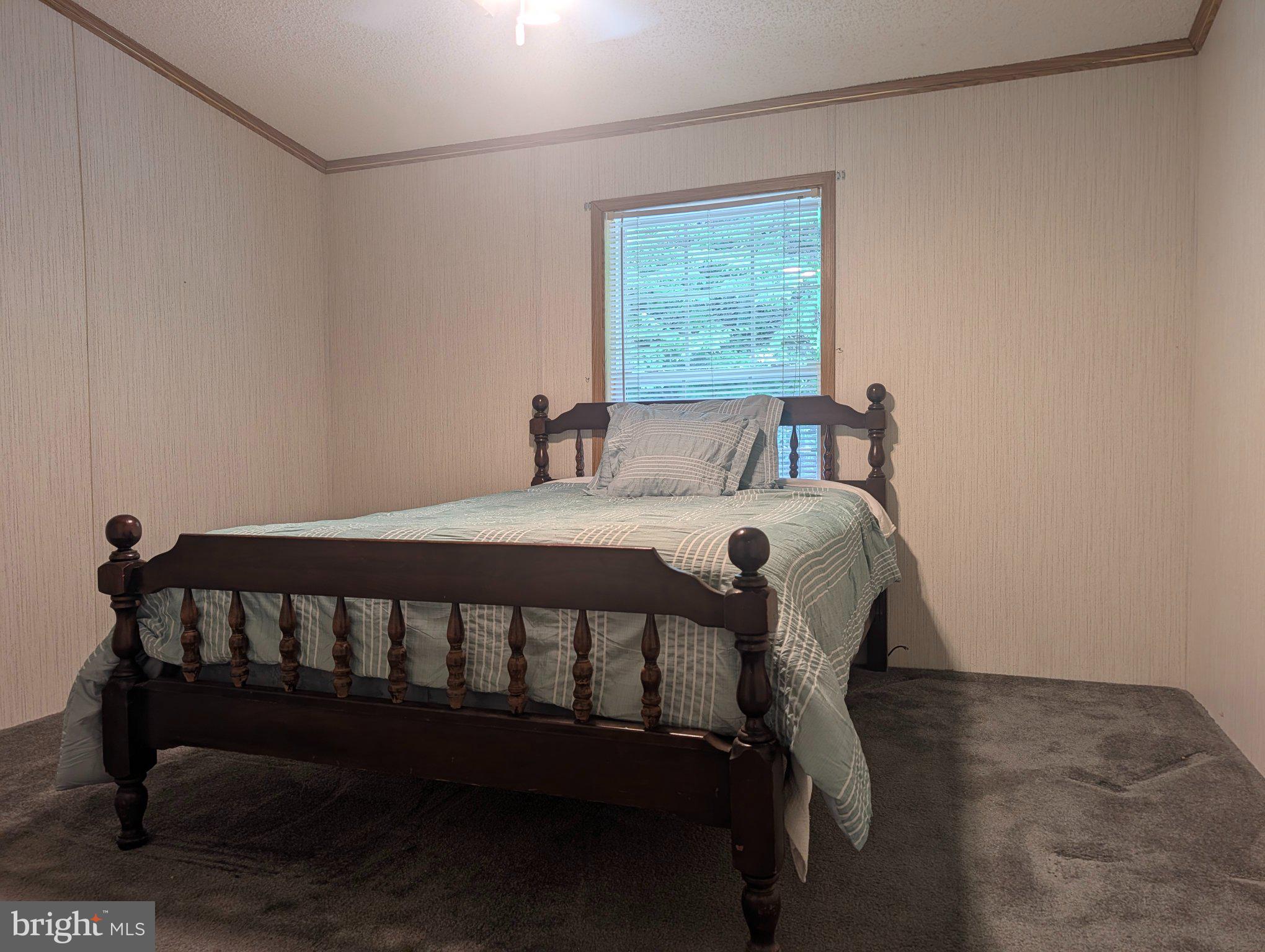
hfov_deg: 71.5
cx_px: 632
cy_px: 476
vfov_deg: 56.9
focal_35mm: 24
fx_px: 878
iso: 60
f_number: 1.68
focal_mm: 6.9
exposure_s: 1/30
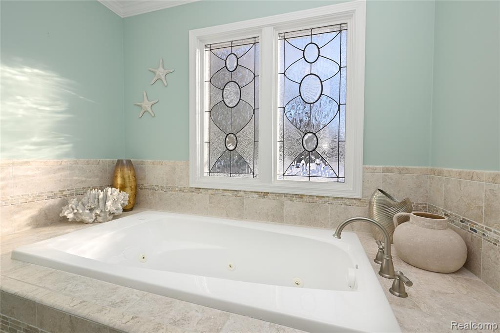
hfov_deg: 104.3
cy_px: 166
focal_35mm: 14
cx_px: 250
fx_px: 194
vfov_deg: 81.2
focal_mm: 14
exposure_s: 1/200
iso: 250
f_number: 11
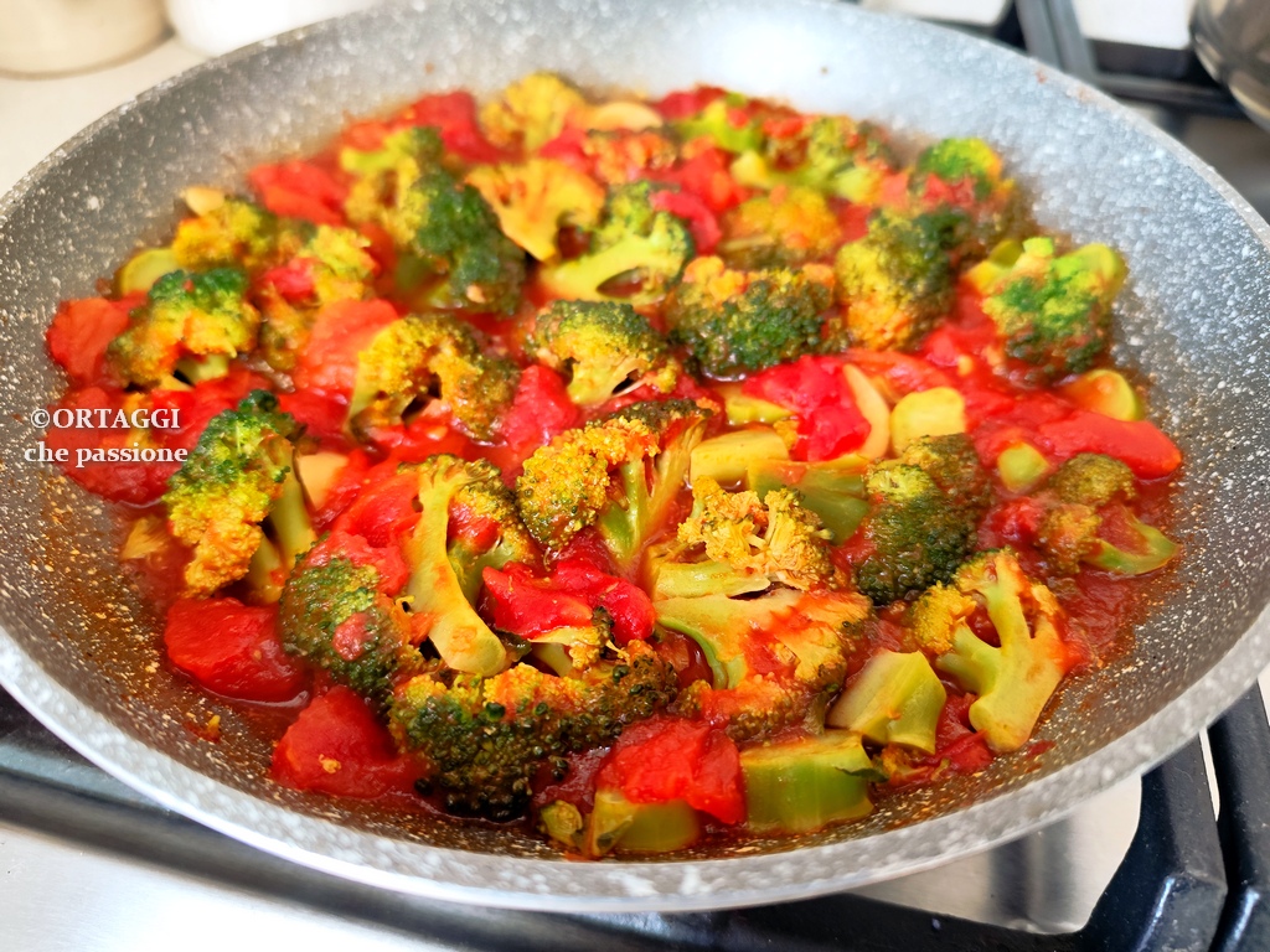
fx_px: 844
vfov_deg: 58.9
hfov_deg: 73.9
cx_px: 635
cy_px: 476
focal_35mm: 23
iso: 400
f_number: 1.65
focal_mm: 6.14
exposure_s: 1/50
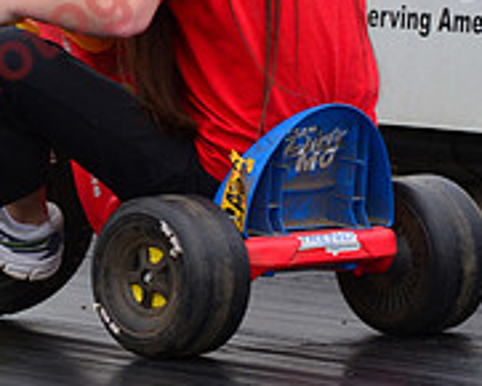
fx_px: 8014
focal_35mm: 561
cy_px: 112
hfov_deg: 3.4
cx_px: -43
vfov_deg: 2.8
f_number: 9
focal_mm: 125
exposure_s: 1/1250
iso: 1000
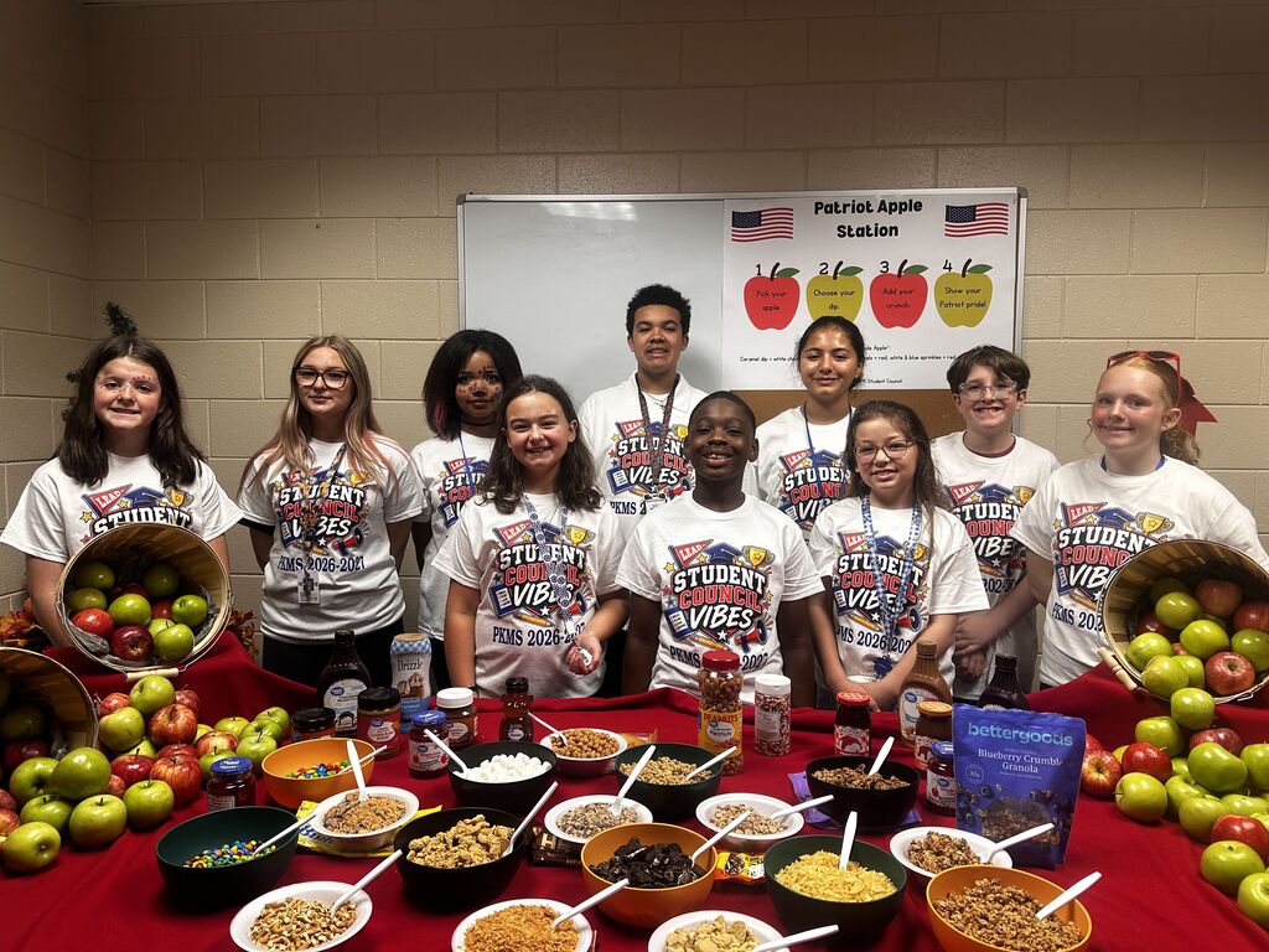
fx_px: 880
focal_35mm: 24
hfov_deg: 71.6
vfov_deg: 56.8
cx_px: 634
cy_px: 476
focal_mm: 6.86
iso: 160
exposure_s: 1/60
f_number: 1.78
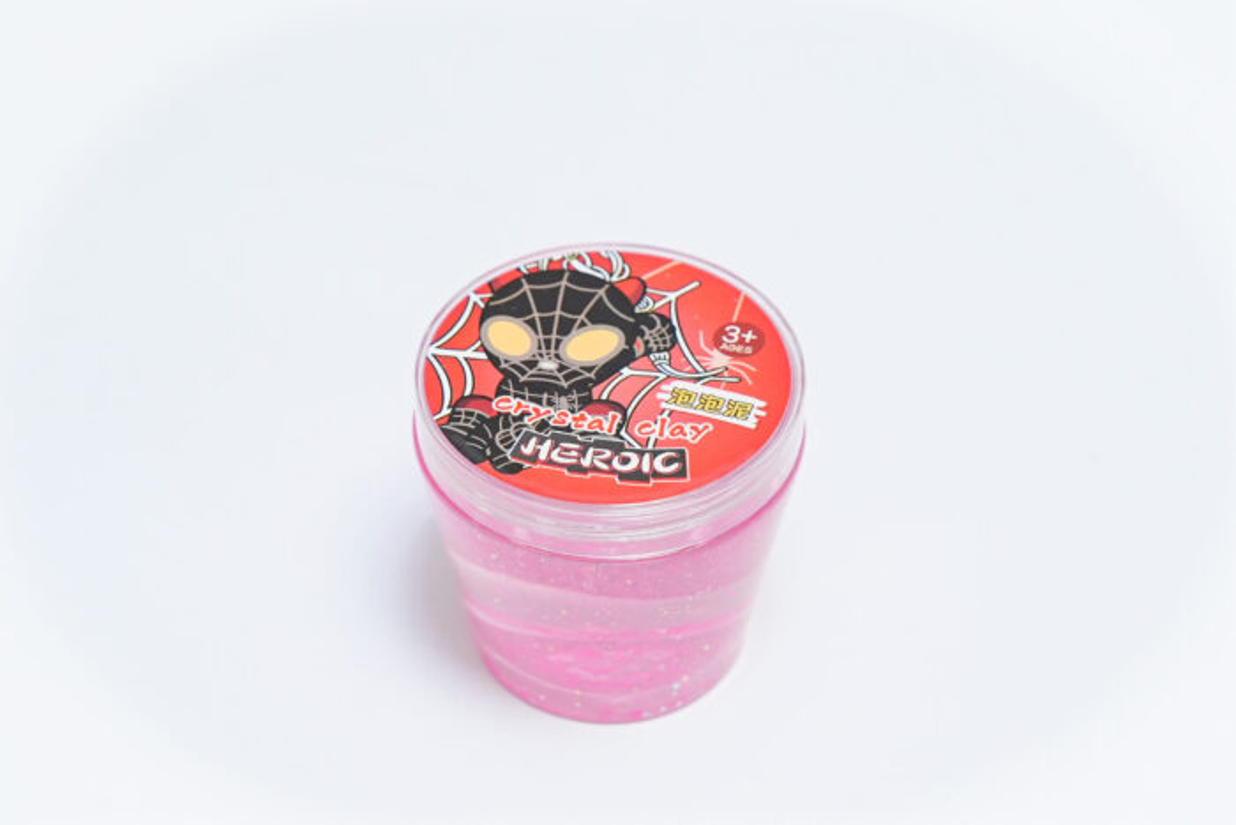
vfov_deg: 15.2
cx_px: 618
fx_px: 3090
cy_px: 412
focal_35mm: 90
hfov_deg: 22.6
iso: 3200
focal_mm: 60
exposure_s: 1/640
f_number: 4.5
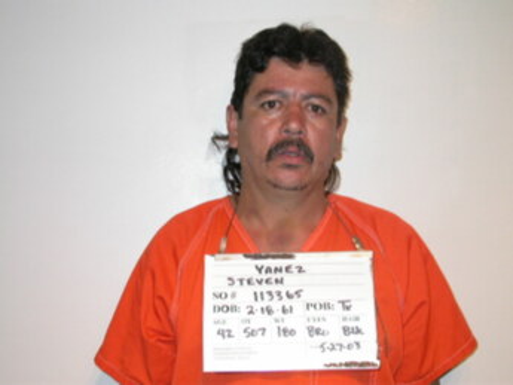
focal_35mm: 59
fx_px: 875
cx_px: 256
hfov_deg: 32.7
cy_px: 192
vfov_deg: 24.8
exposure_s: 1/60.3
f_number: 3
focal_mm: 12.2
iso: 100
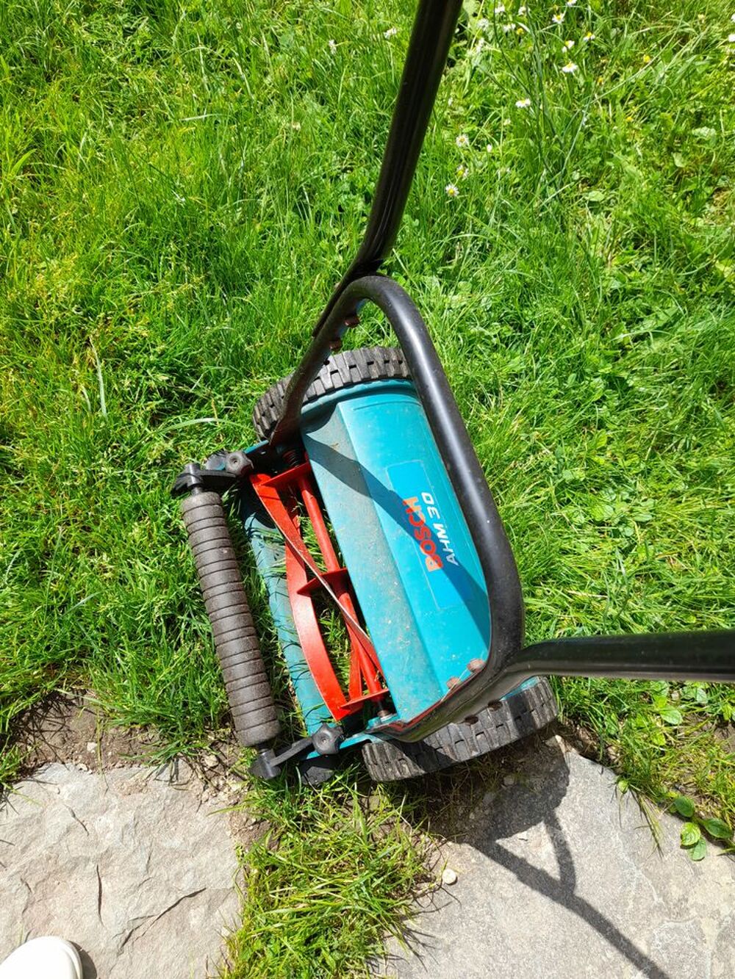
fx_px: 708
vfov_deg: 69.4
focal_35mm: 25
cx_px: 368
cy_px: 490
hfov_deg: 54.9
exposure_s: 1/390
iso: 20
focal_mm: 4.6
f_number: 2
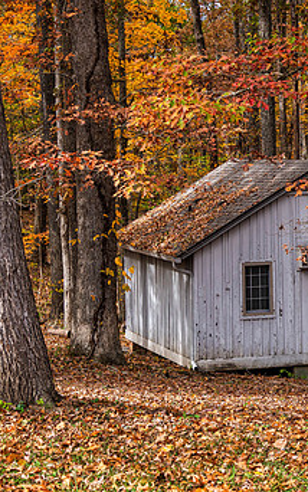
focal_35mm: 100
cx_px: 370
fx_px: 1342
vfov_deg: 20.8
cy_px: 252
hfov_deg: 12.8
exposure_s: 1/160
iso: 220
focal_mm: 56
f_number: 8
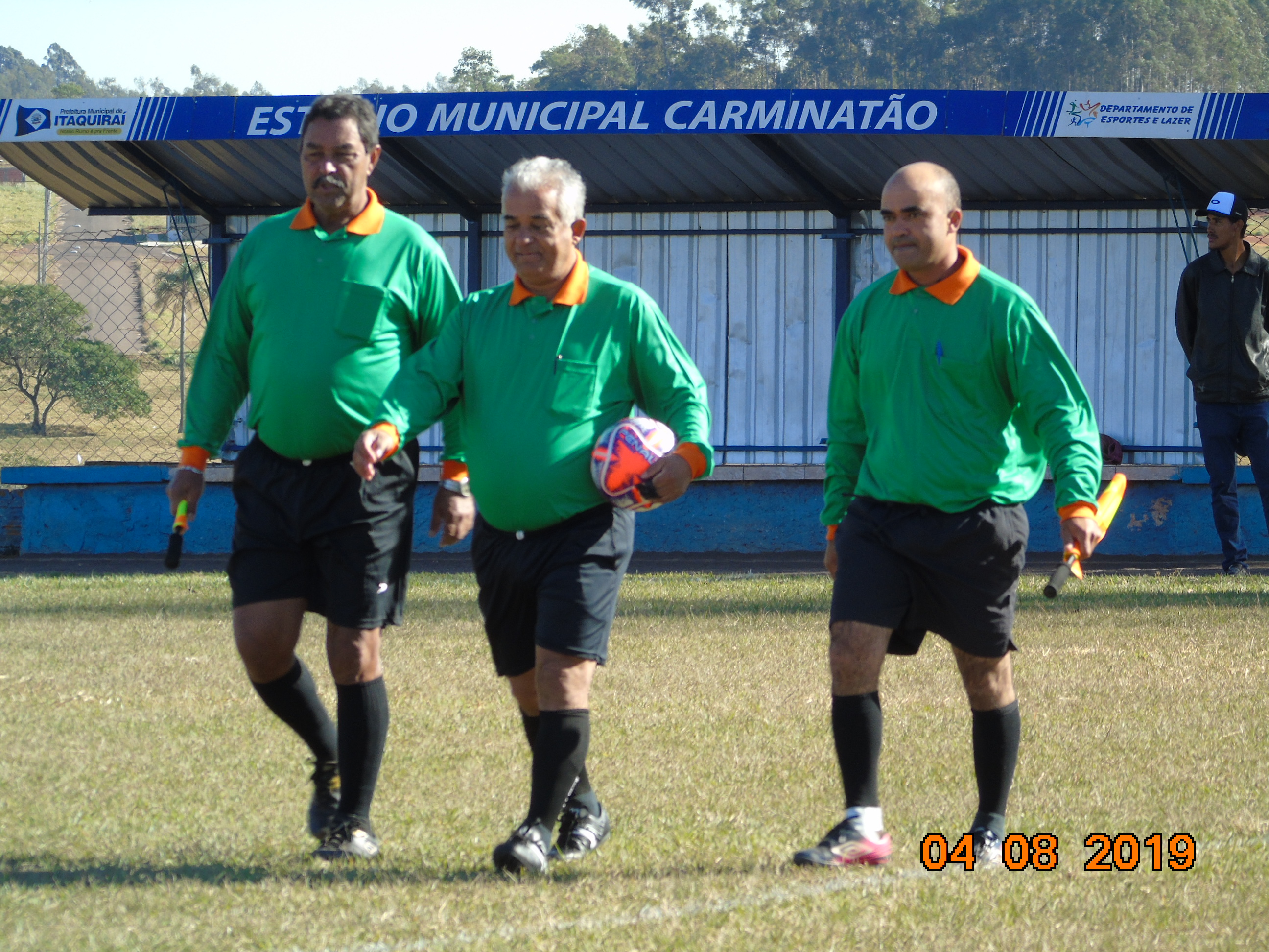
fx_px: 11621
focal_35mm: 317
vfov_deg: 4.7
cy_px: 476
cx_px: 634
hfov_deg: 6.3
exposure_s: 1/160
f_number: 5.1
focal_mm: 57
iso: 80
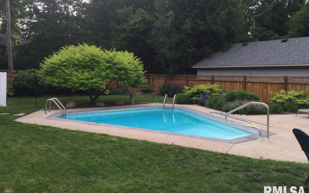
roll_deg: -0.2
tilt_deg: -1.9
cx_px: 154
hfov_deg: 61.2
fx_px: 261
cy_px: 85
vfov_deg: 40.5
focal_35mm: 31
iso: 32
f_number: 2.2
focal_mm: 4.15
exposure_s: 1/507
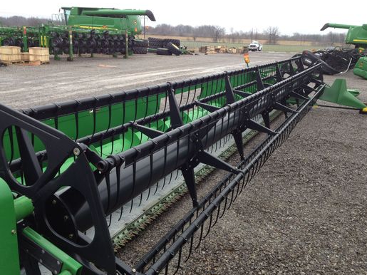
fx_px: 392
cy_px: 137
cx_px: 182
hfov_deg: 50.1
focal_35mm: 37
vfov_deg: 38.7
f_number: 2.4
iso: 64
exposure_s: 1/182
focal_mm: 4.28
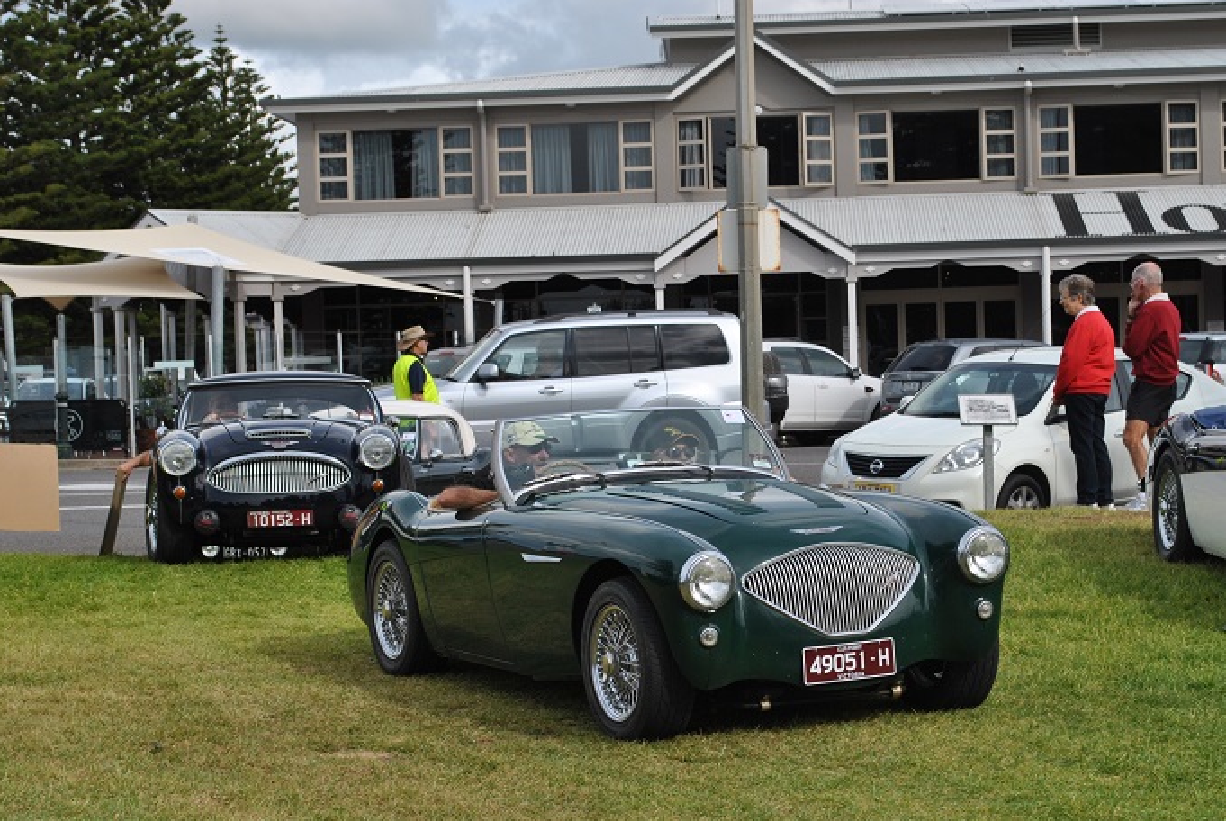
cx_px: 679
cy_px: 451
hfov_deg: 25.0
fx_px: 2762
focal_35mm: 81
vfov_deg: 16.9
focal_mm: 46
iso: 100
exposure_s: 1/250
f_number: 8
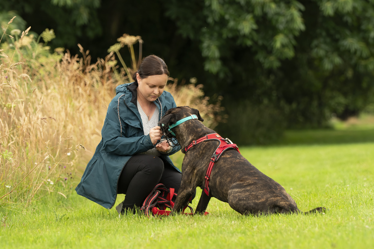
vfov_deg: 7.5
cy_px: 125
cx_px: 187
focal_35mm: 184
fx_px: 1911
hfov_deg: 11.2
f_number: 3.2
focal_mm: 122
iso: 500
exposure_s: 1/640
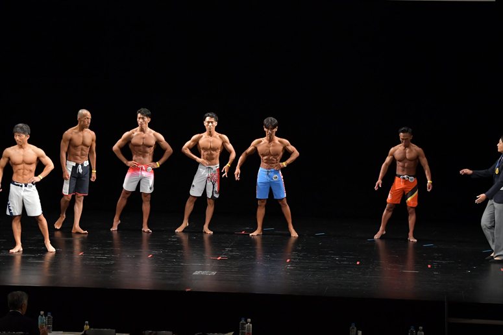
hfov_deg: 16.1
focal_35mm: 127
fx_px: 1774
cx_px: 252
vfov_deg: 10.8
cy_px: 168
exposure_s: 1/400
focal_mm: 85
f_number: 5.6
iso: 3200
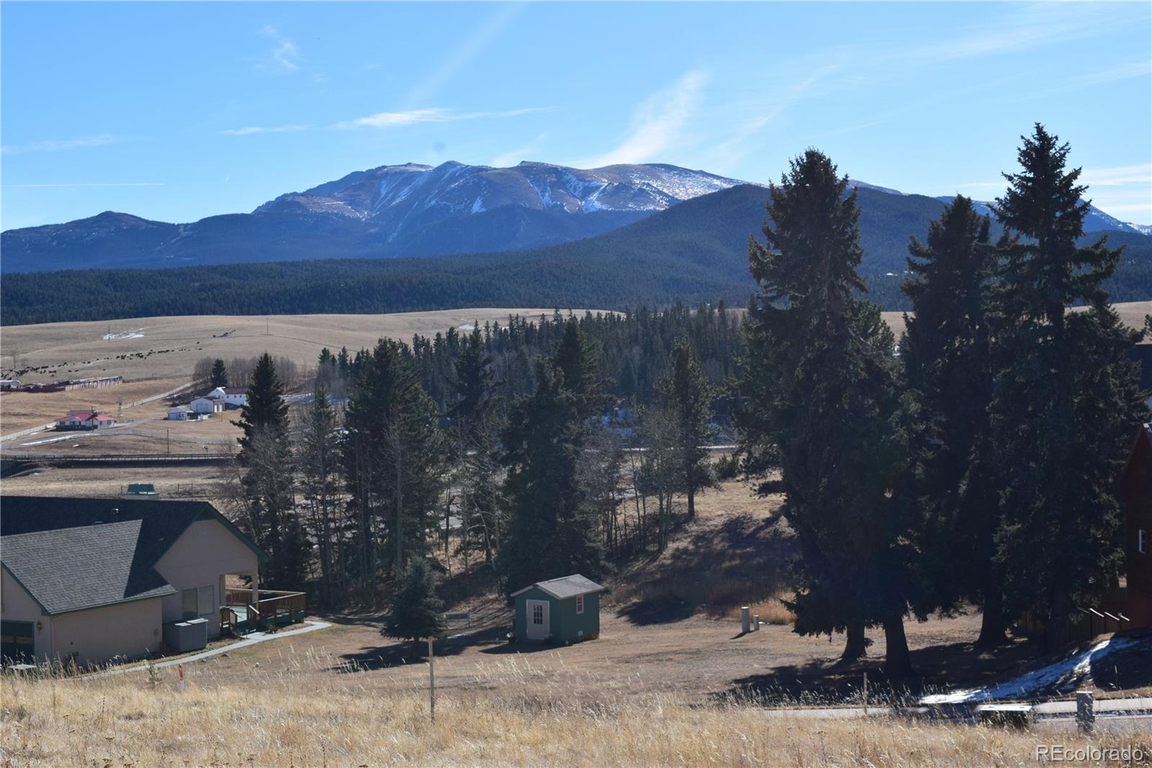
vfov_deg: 22.6
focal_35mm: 60
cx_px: 576
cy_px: 384
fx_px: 1919
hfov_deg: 33.4
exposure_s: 1/500
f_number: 11
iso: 360
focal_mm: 40
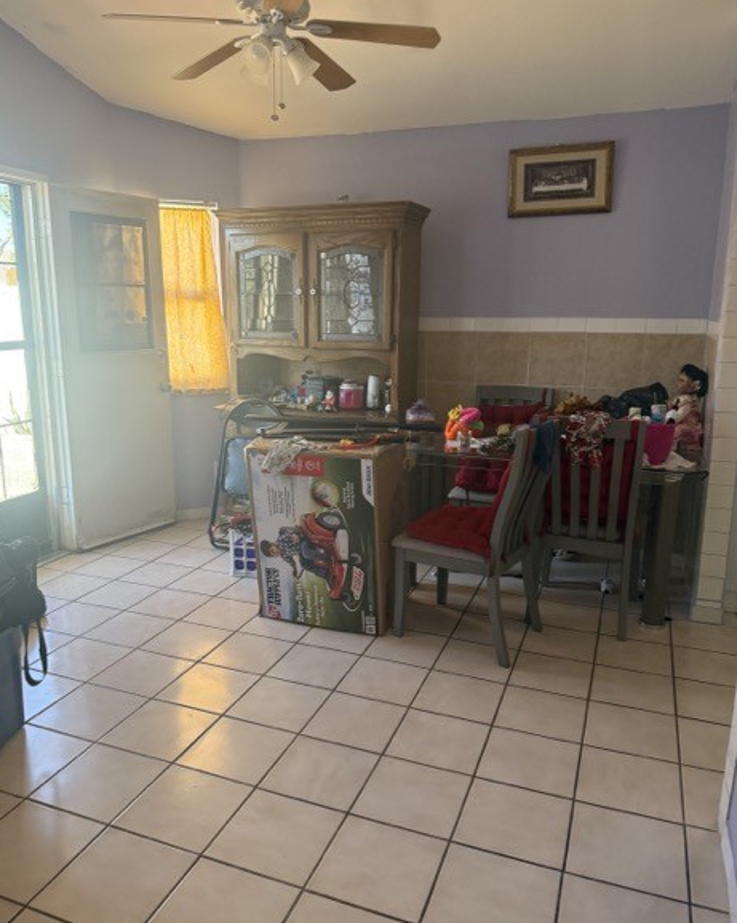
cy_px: 459
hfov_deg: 54.9
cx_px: 365
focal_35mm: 26
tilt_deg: -12.4
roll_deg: -0.3
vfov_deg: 66.1
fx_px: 709
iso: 400
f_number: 1.78
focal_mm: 6.76
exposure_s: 1/60
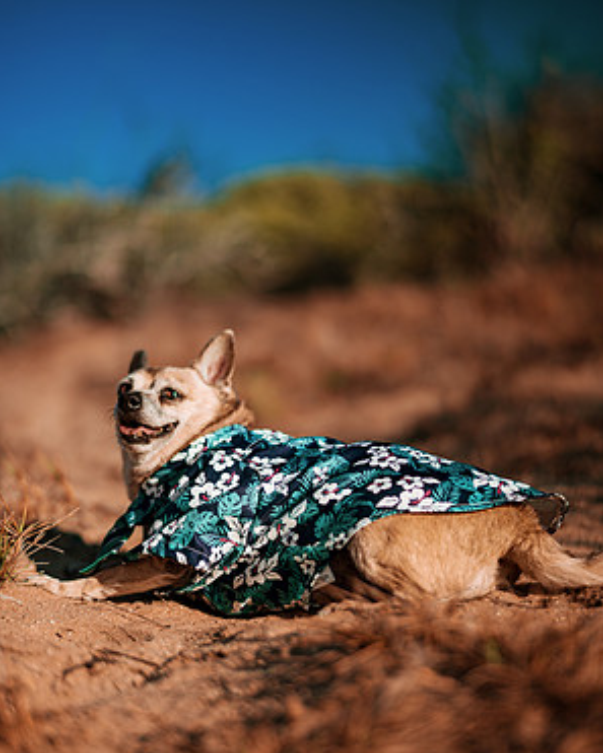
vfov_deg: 28.7
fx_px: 1472
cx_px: 303
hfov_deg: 23.2
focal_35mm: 66
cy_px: 422
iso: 100
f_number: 1.4
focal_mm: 58
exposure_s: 1/8000
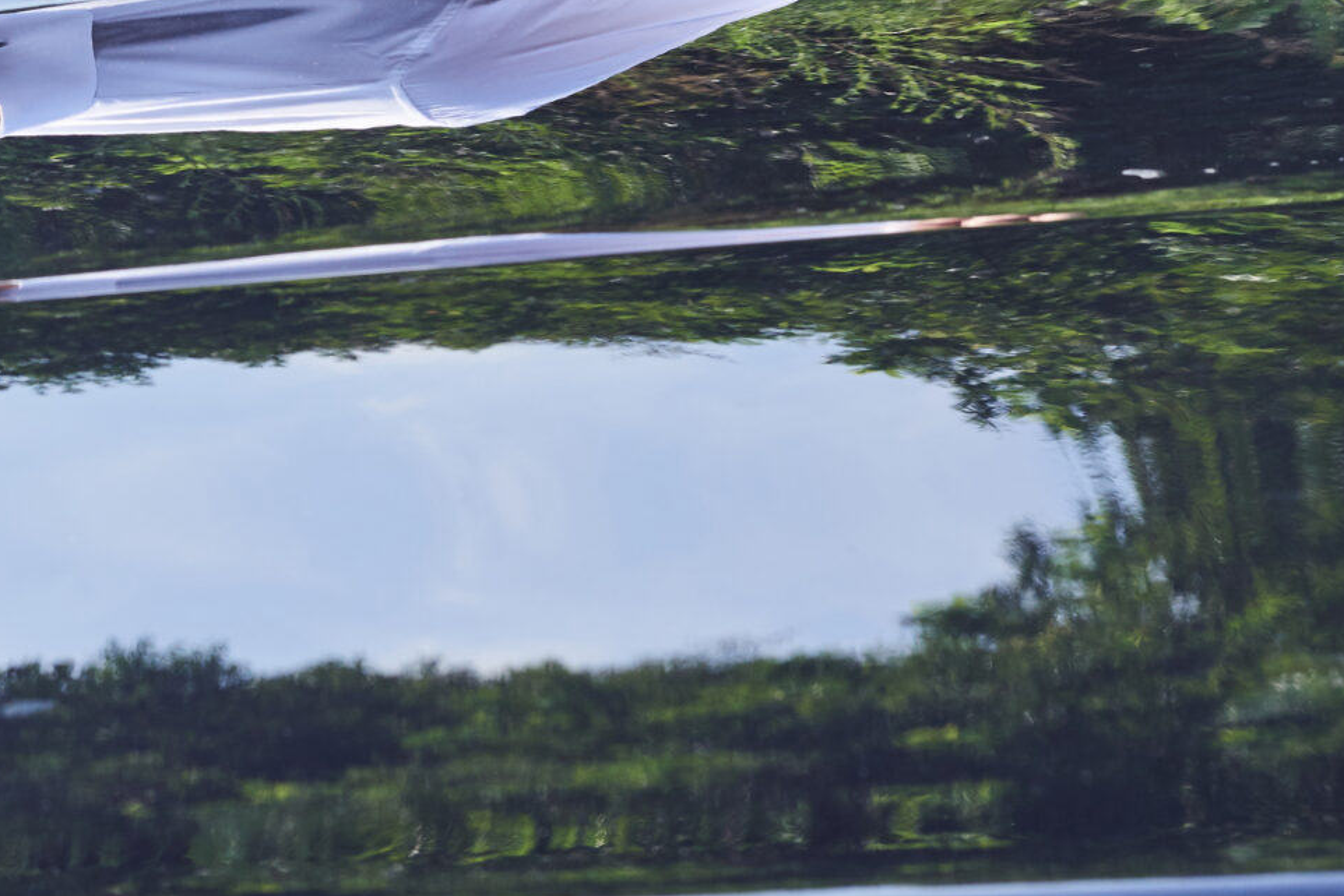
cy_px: -184
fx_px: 4967
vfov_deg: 10.2
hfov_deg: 15.2
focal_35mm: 133
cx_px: 73
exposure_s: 1/250
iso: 200
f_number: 10
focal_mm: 50
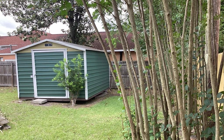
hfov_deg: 58.2
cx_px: 112
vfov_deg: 38.2
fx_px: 201
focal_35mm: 33
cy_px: 79
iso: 50
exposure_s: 1/100
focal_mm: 3.3
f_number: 2.4
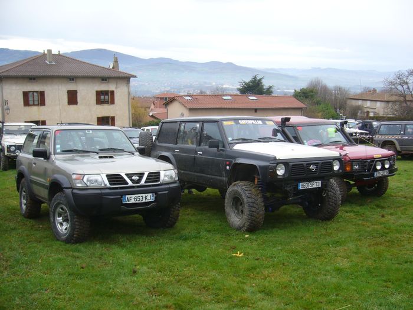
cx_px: 206
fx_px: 418
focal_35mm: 35
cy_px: 155
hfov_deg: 52.6
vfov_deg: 40.7
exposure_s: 1/30
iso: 80
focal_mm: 5.8
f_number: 2.8
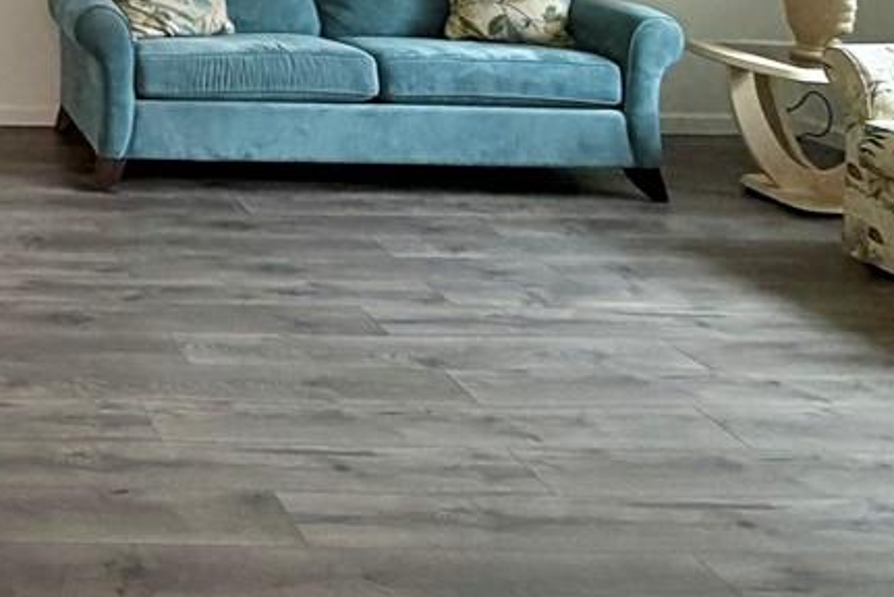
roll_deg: -0.7
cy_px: -265
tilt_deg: +1.4
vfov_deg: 21.6
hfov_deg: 31.2
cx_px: -170
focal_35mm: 54
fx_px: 1342
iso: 200
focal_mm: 2.22
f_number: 2.2
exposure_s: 1/120
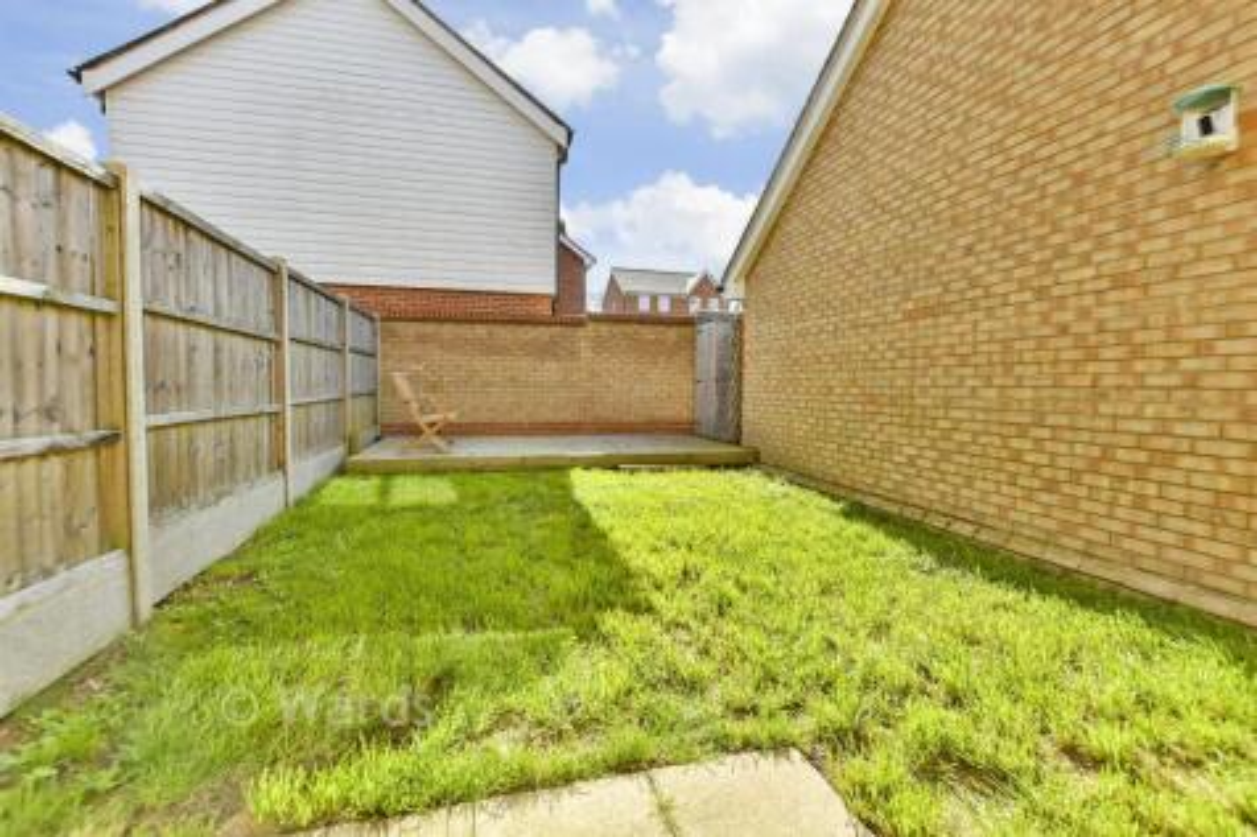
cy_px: 418
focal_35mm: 15
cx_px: 628
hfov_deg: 100.4
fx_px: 524
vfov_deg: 77.3
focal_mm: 10
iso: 500
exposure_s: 1/320
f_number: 9
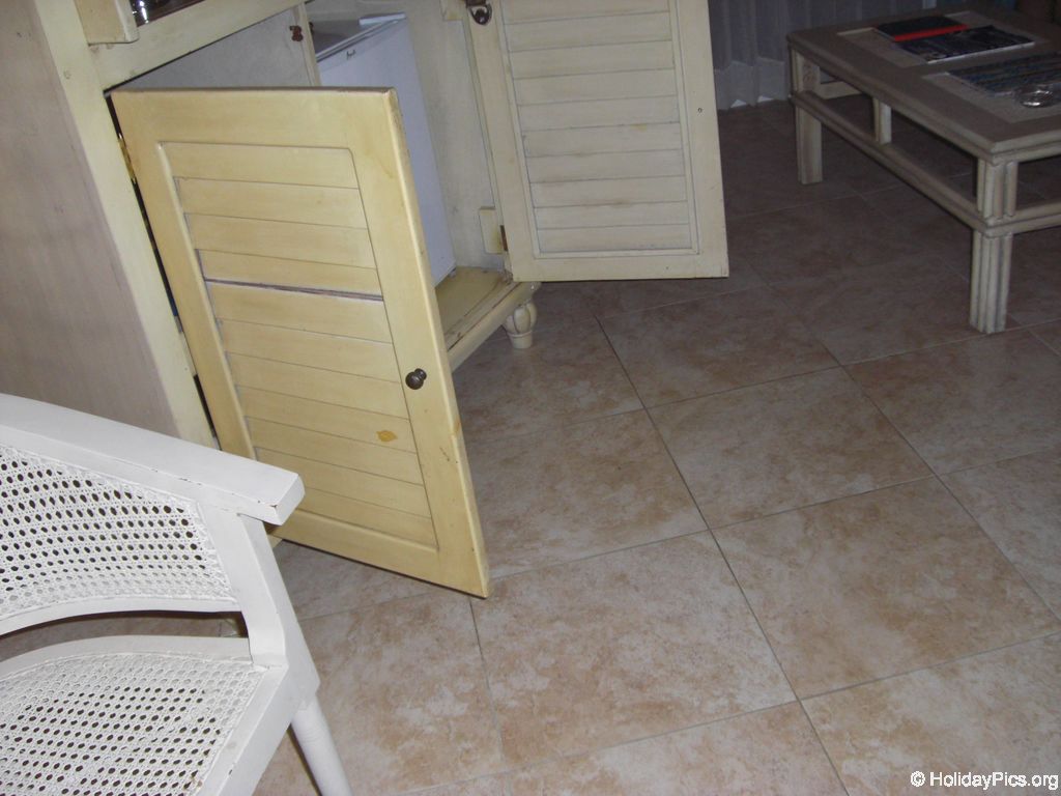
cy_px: 398
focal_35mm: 38
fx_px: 1165
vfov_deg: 37.7
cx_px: 530
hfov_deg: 49.0
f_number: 2.7
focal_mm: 6.2
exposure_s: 1/60
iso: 200
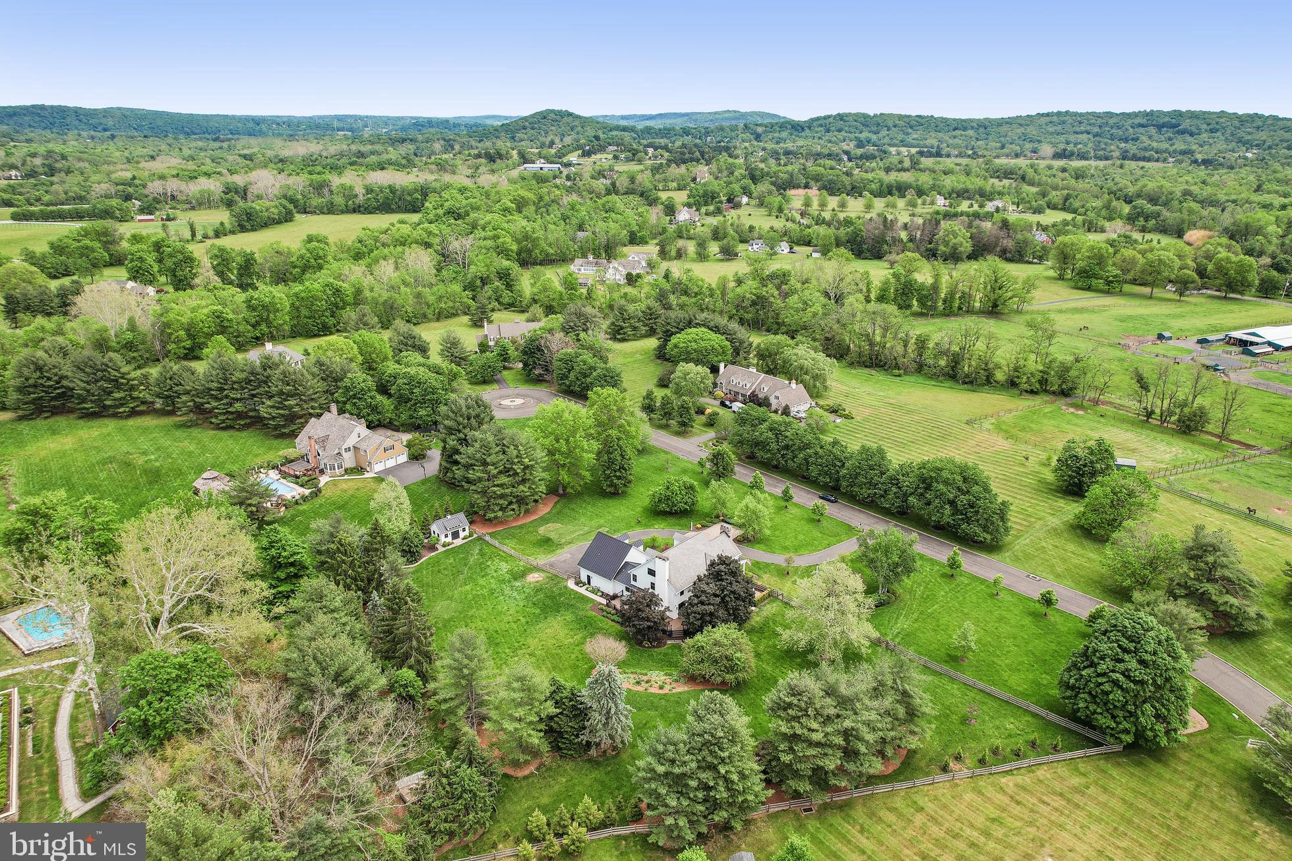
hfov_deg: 76.1
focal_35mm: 23
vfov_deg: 55.1
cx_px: 675
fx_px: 825
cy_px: 421
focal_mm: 8.4
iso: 110
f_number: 2.8
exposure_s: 1/1500
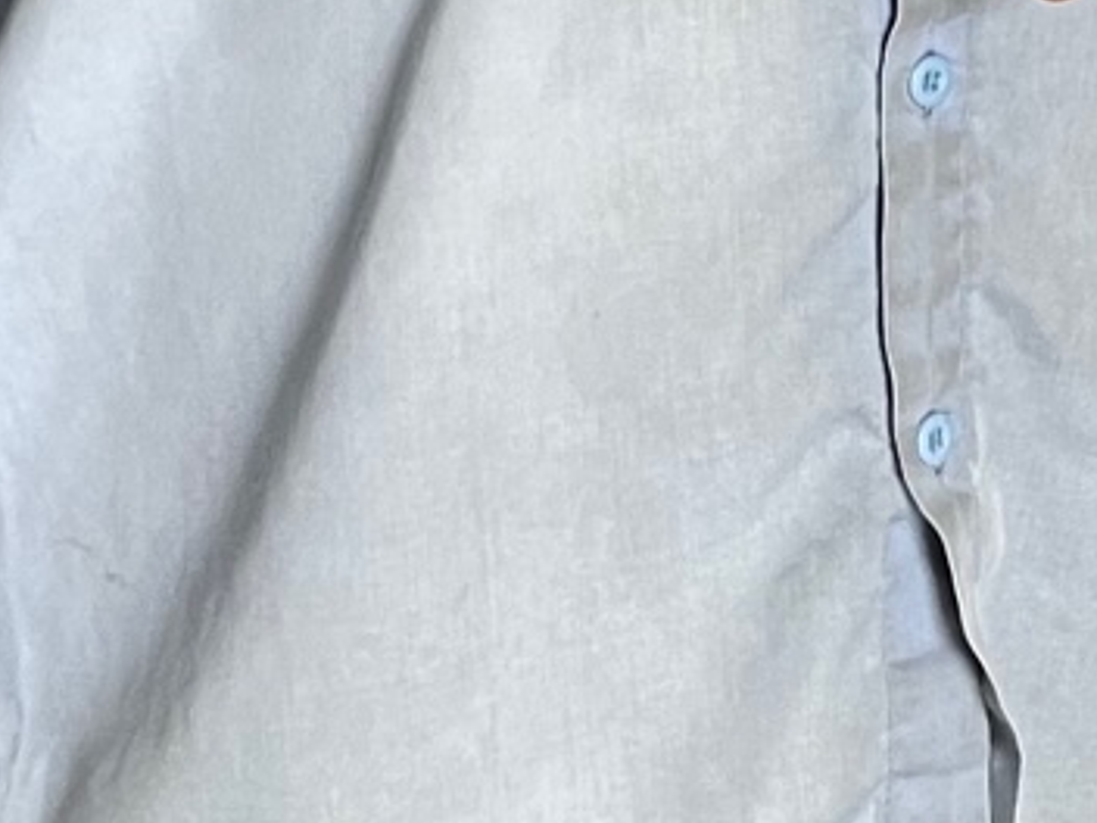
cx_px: 1929
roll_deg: +0.2
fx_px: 4722
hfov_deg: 12.2
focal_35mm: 149
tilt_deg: -1.9
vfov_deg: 9.0
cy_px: -1175
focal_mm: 5.1
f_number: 1.6
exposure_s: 1/60
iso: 160
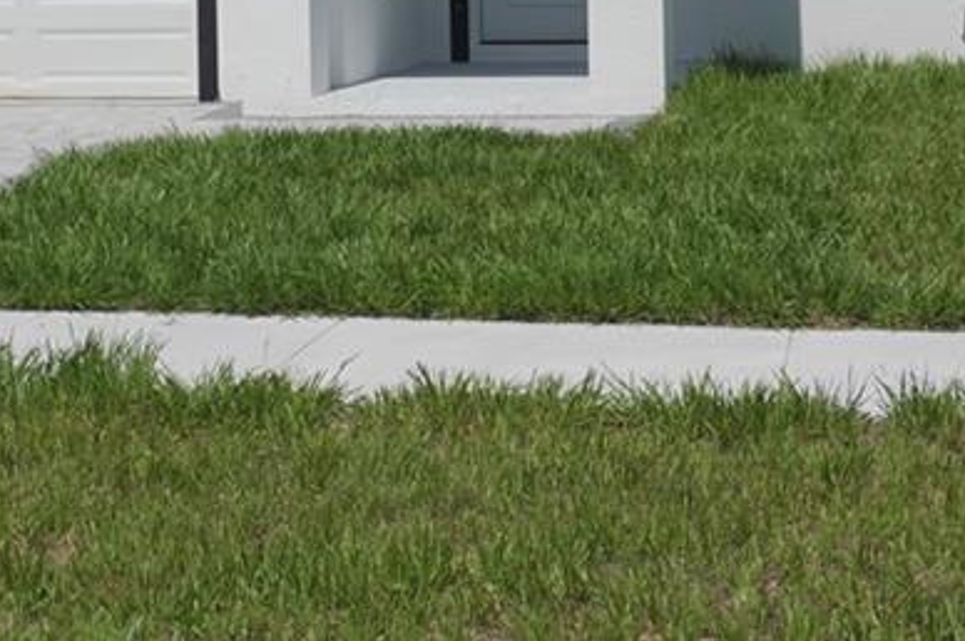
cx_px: 251
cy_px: -60
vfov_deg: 13.5
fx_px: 2651
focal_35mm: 99
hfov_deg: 20.5
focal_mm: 16
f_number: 10
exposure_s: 1/400
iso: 100
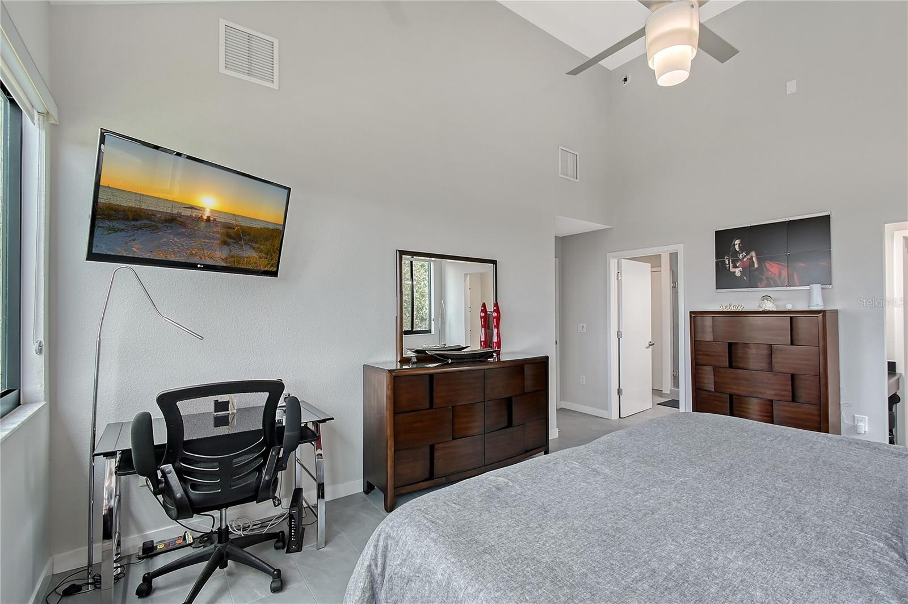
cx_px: 454
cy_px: 302
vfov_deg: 77.2
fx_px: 378
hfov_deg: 100.4
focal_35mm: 15
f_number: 10
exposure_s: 1/100
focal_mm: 10
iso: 800
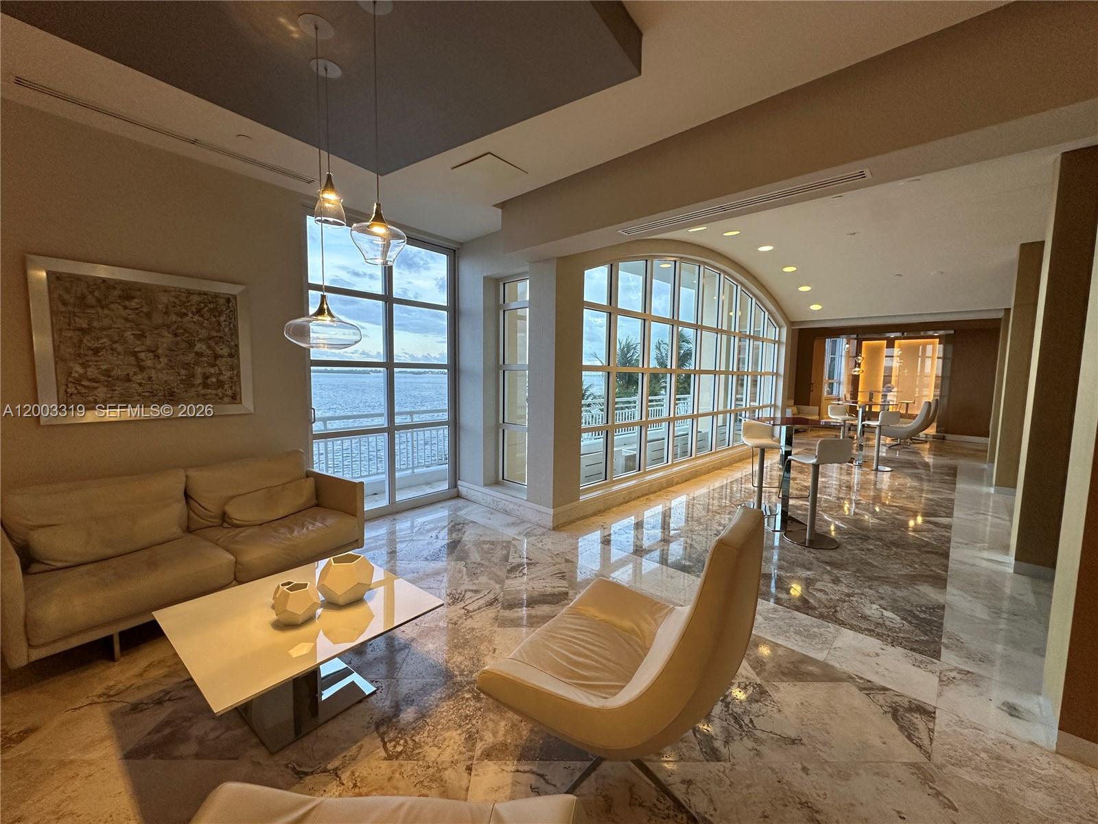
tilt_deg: -4.8
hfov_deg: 102.1
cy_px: 412
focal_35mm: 14
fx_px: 444
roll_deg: -1.0
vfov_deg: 85.7
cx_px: 549
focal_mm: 2.22
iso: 200
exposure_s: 1/120
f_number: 2.2
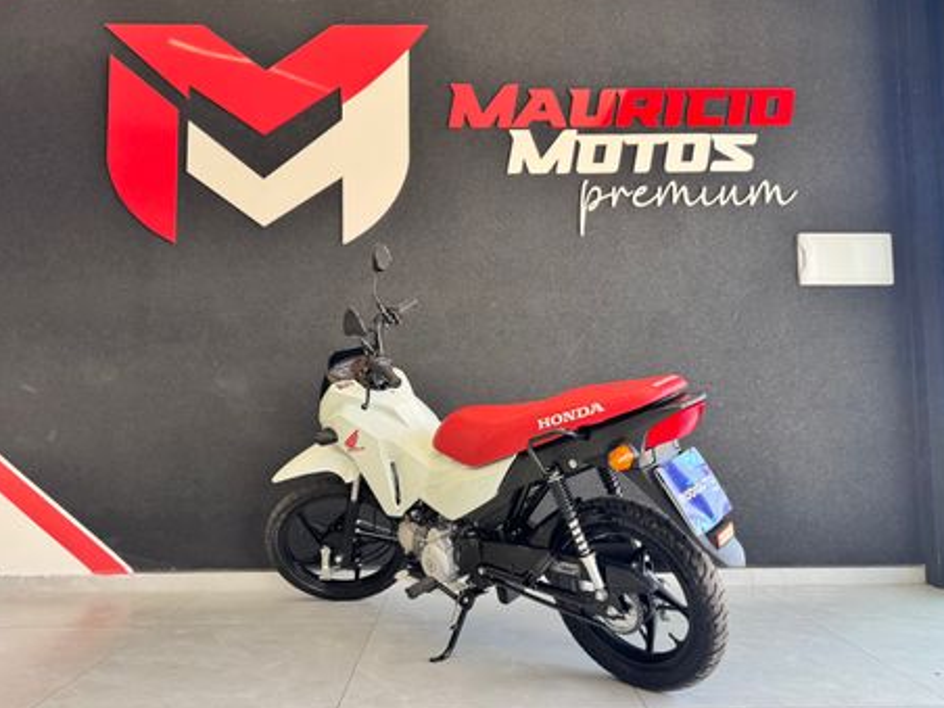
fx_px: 682
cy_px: 349
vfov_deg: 54.9
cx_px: 485
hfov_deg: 69.4
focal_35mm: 25
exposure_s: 1/120
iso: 80
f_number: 1.78
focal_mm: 6.76
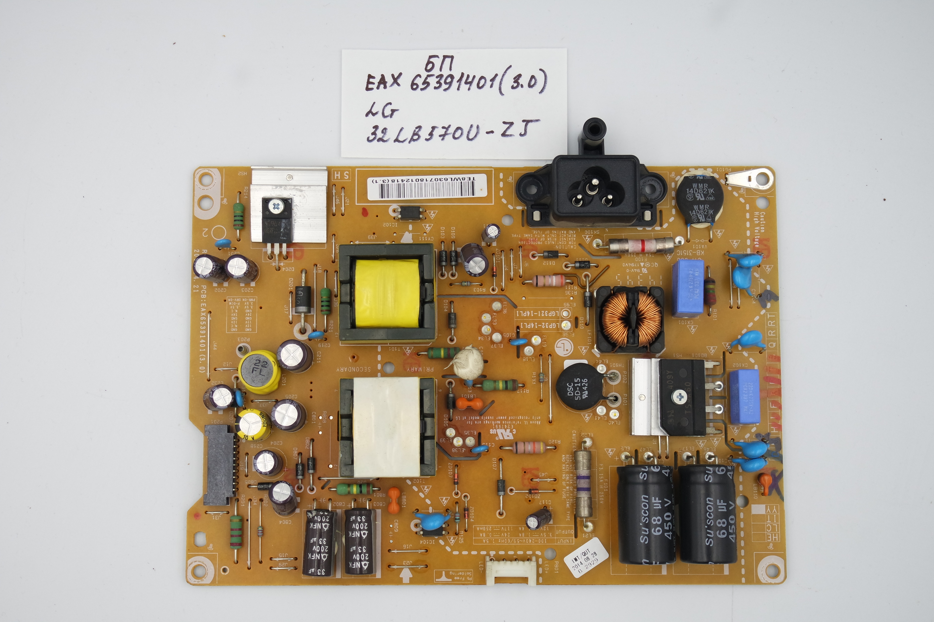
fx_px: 1401
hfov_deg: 36.9
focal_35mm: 54
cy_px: 311
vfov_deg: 25.1
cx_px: 467
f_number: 5
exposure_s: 1/125
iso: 160
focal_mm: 20
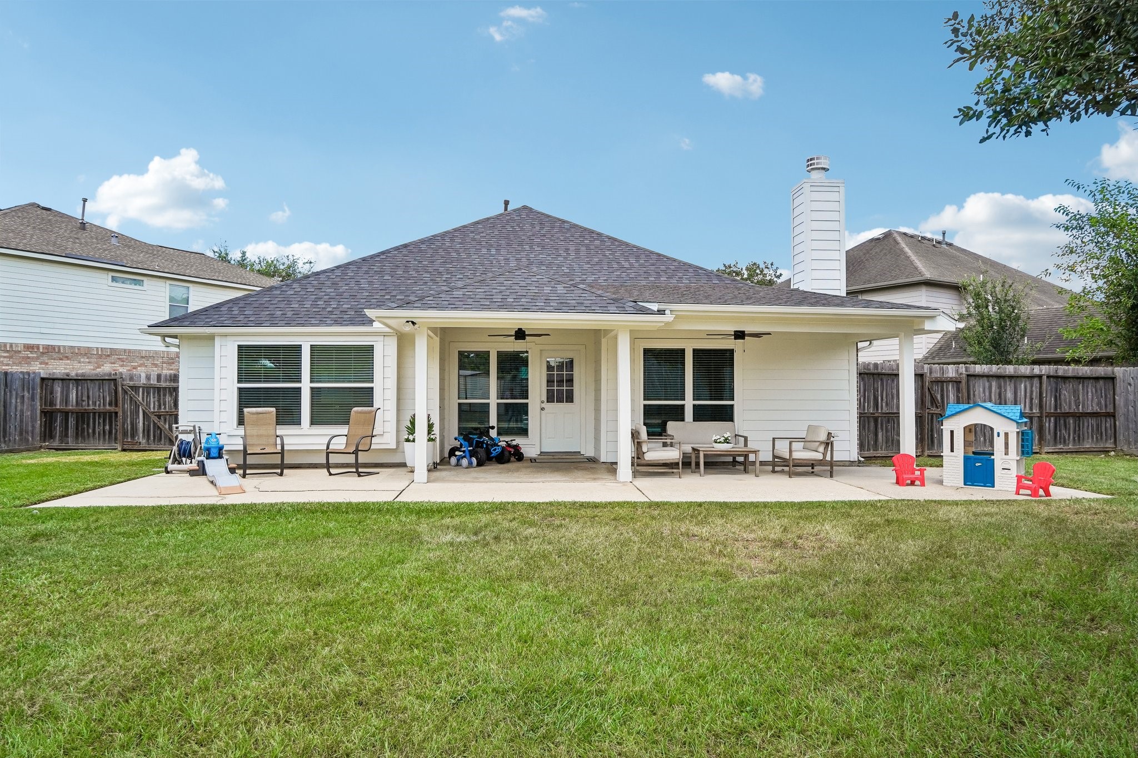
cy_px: 379
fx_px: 759
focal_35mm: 24
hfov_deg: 73.7
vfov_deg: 53.1
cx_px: 569
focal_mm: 24
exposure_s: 1/1000
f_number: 8
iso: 500
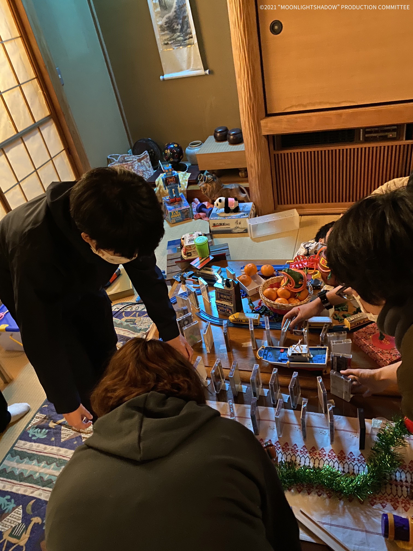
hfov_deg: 53.1
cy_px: 276
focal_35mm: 26
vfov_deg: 67.3
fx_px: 414
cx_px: 206
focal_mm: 4.25
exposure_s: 1/13
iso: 500
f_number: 1.8
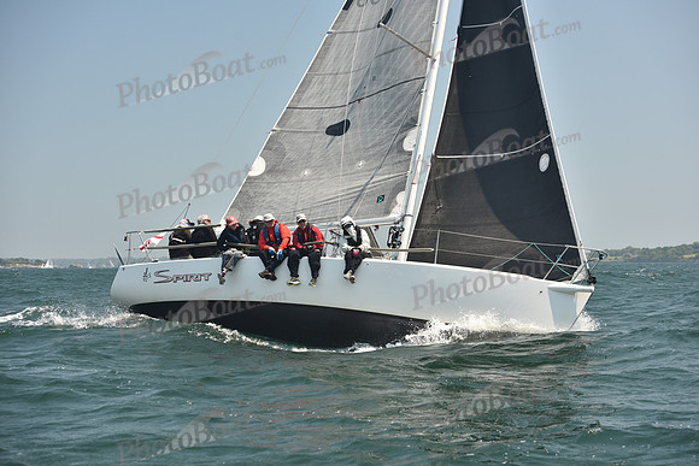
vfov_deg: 19.5
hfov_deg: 28.8
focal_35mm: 70
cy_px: 233
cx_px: 350
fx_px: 1359
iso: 250
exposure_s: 1/640
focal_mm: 70
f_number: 5
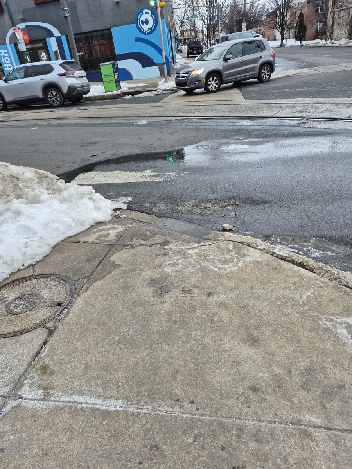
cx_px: 176
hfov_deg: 58.9
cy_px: 234
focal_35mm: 23
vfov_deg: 73.9
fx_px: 312
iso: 64
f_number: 1.8
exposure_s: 1/180
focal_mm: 5.4
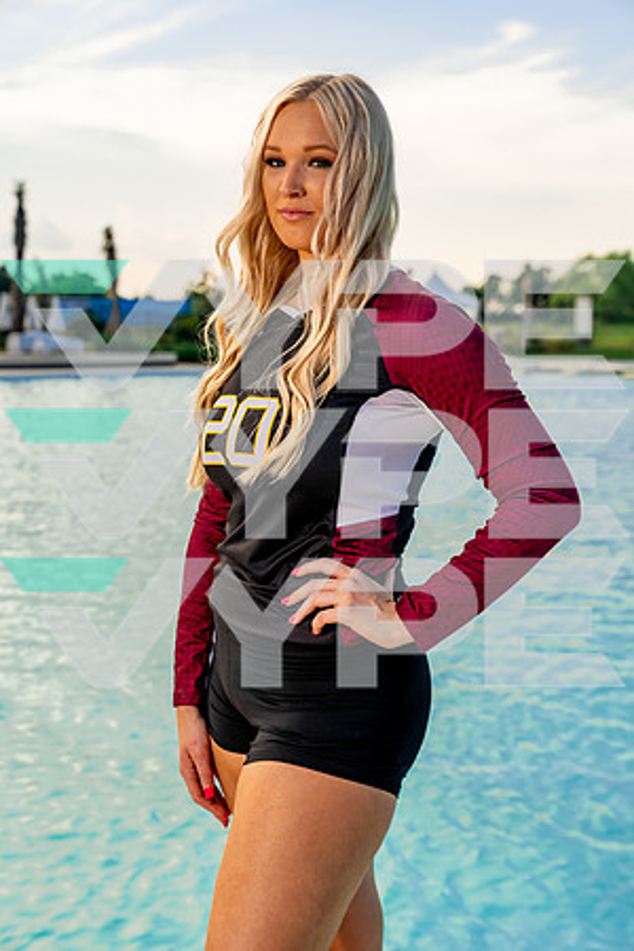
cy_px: 476
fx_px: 1558
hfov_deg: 23.0
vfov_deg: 33.9
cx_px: 317
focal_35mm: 59
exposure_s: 1/320
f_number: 5
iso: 100
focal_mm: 59
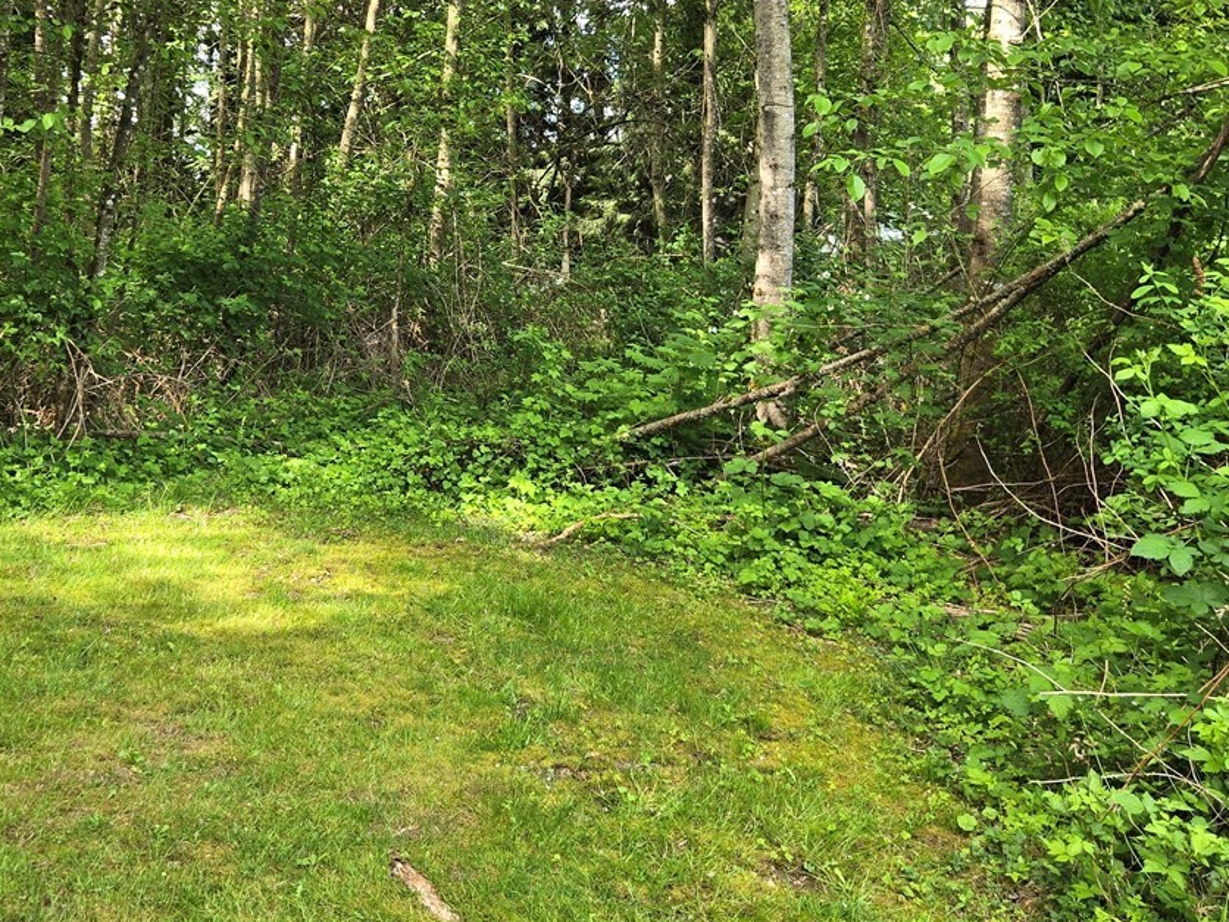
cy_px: 278
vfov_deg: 32.5
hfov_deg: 42.3
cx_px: 400
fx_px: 1562
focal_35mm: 44
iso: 40
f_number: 1.8
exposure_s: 1/180
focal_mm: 5.4
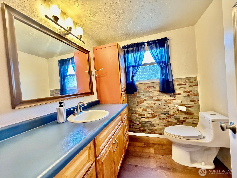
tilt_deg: -1.1
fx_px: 96
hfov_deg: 102.1
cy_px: 89
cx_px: 118
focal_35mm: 14
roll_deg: +4.9
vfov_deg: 85.7
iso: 1000
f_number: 2.2
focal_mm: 2.22
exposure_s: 1/40
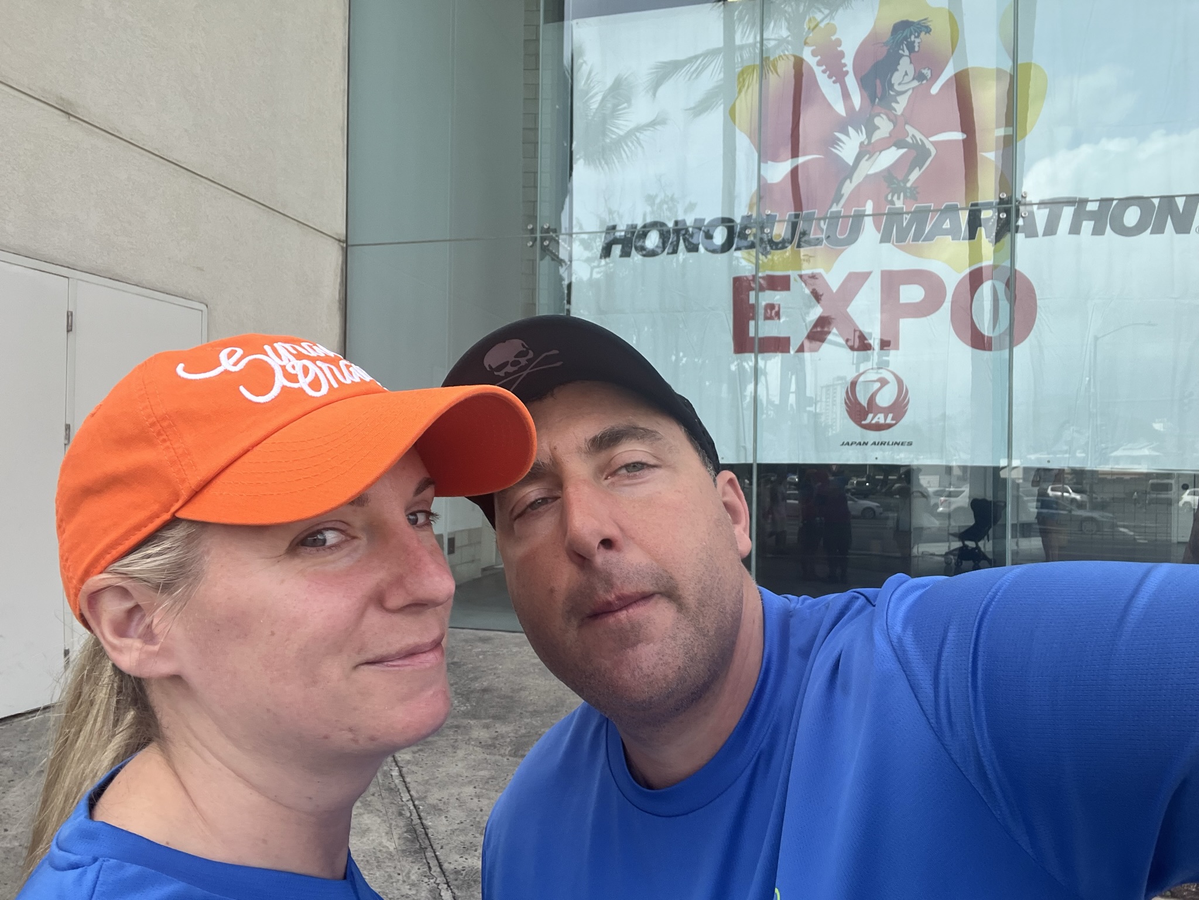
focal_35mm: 23
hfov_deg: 73.9
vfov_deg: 58.9
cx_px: 600
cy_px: 450
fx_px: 797
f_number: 2.2
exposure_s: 1/206
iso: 32
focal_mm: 2.71
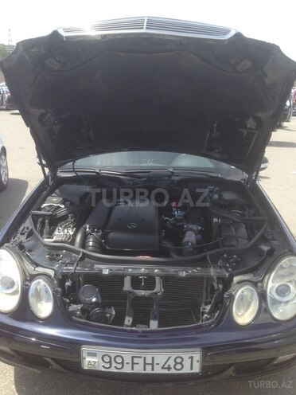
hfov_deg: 42.9
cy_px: 198
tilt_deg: -15.7
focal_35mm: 33
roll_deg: +0.2
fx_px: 376
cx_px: 148
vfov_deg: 55.4
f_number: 2.4
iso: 50
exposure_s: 1/553
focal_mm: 4.12
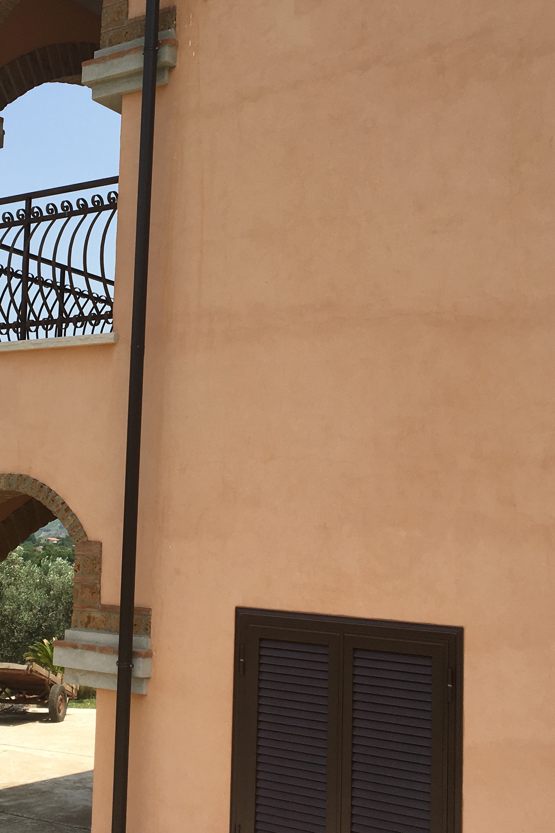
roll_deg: -2.2
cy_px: 407
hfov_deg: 25.5
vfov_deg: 38.2
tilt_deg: +7.2
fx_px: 1203
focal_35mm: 52
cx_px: 102
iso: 25
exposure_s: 1/1748
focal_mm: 4.15
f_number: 2.2
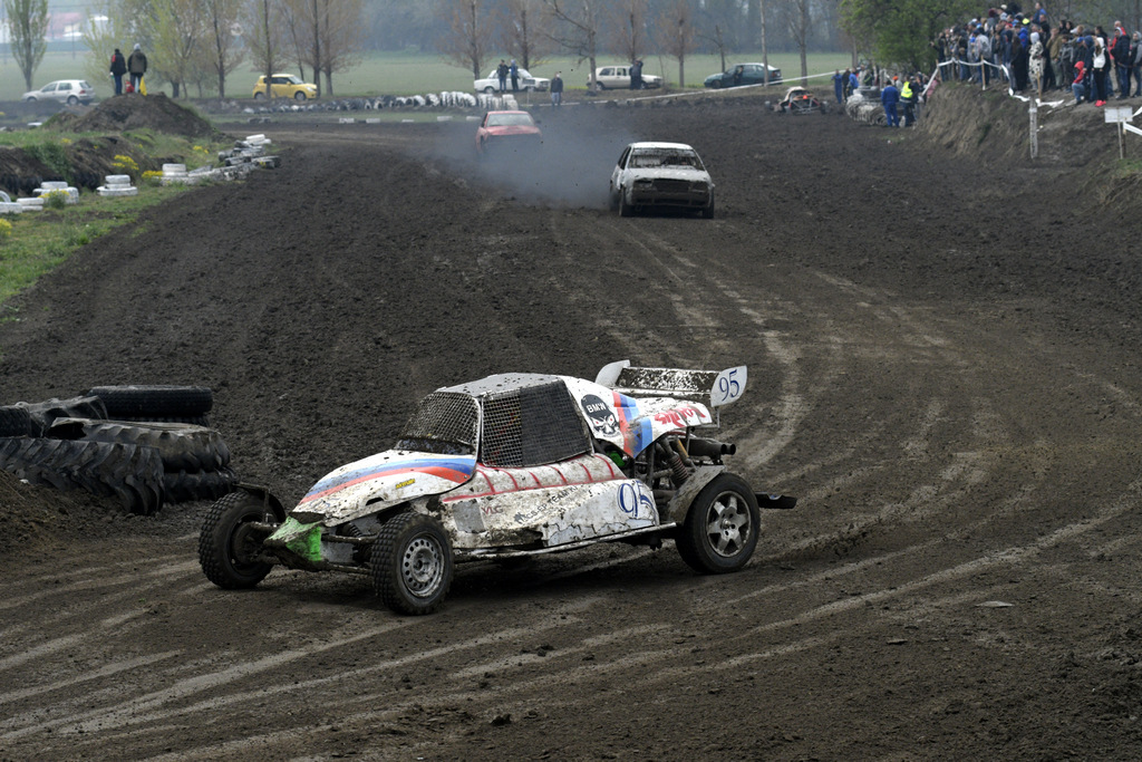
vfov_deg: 9.6
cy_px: 381
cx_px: 571
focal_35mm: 142
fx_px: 4521
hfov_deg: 14.4
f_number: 5.6
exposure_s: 1/1250
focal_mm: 95
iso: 1250
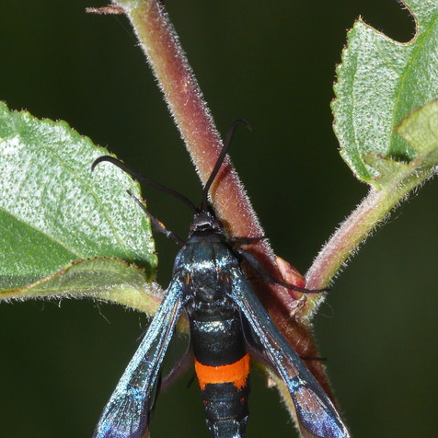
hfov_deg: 7.1
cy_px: 278
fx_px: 3536
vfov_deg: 7.1
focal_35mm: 247
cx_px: 219
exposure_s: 1/200
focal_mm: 44
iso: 200
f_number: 11
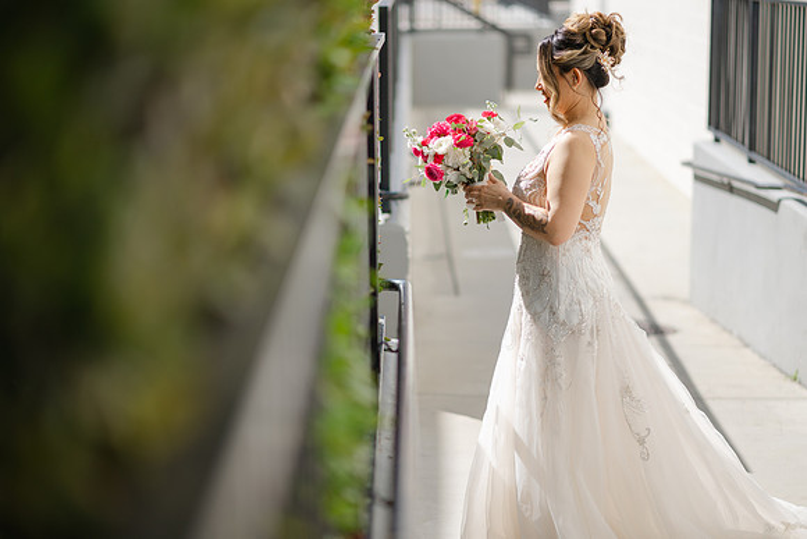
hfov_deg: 23.9
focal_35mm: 85
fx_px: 1906
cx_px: 404
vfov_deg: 16.1
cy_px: 270
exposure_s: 1/4000
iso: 80
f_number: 1.8
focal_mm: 85
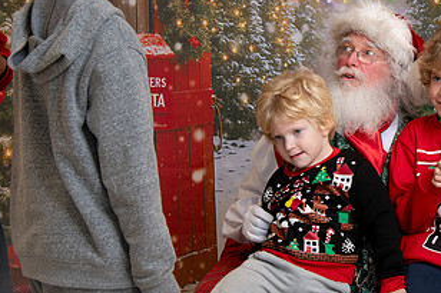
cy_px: 77
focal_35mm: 81
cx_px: 402
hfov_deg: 24.3
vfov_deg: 16.8
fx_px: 992
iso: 1250
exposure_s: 1/200
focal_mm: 38
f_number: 4.5
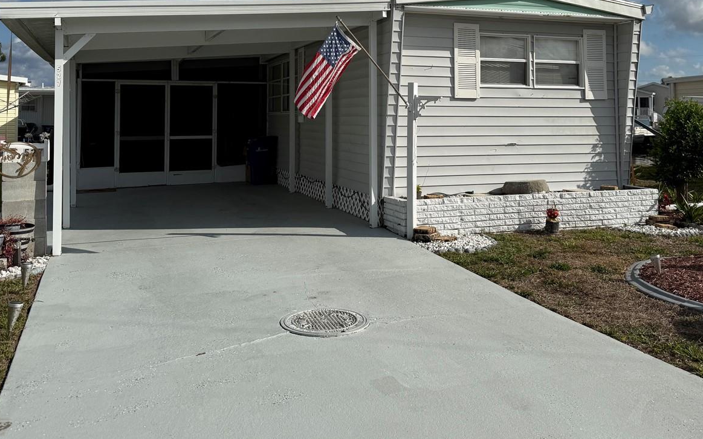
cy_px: 84
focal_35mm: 35
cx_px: 379
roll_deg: +0.2
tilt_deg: +2.8
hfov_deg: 55.3
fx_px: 671
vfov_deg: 35.1
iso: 80
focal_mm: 6.76
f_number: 1.78
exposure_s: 1/10309
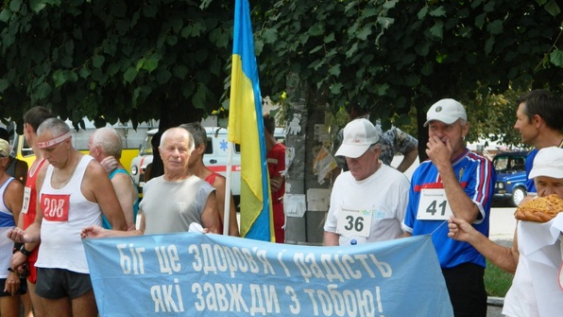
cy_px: 204
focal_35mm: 113
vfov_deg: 10.7
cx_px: 282
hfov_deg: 19.0
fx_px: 1687
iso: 160
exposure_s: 1/500
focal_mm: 18.6
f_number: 4.5
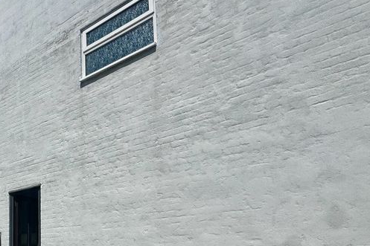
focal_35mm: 30
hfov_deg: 53.3
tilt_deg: +6.9
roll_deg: +0.2
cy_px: 222
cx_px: 29
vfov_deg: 40.3
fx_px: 308
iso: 40
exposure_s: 1/4926
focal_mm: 2.22
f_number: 2.2
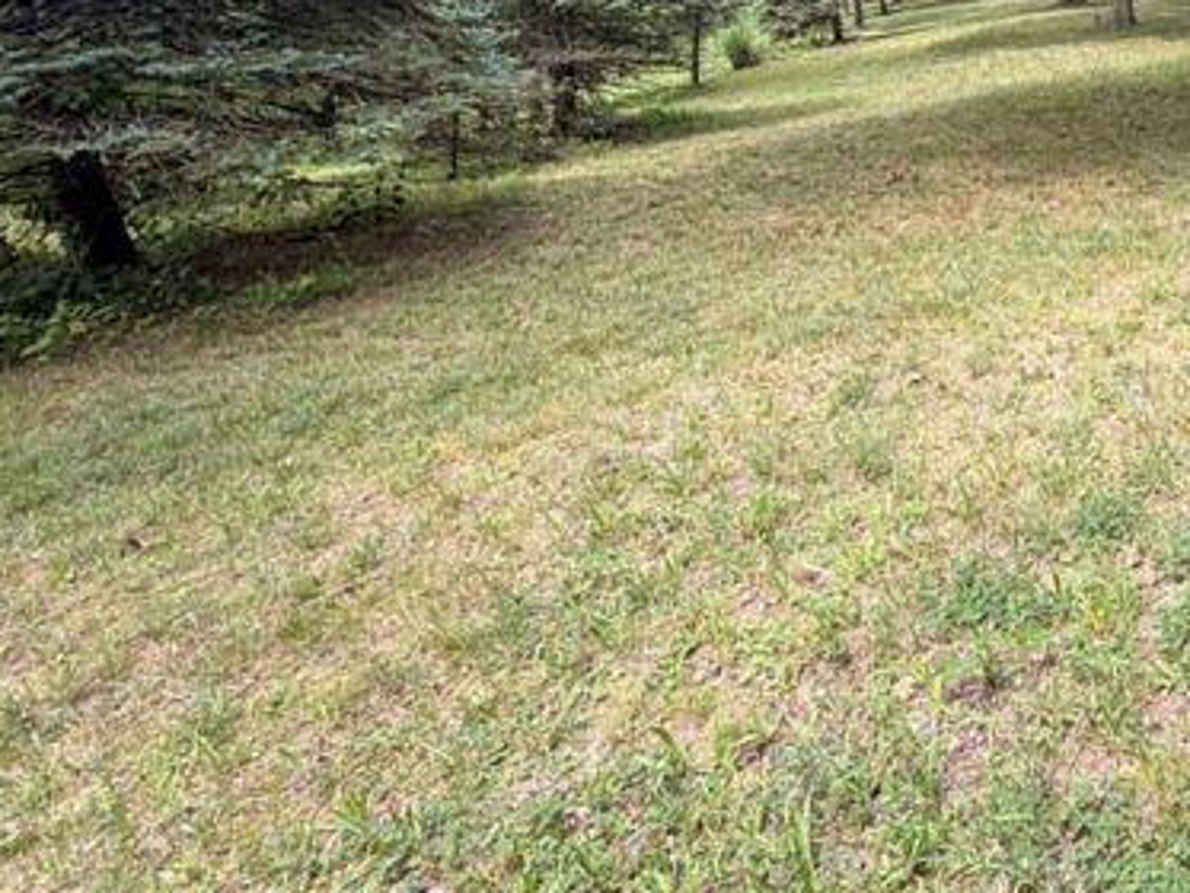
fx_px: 1032
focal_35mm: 30
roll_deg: -2.2
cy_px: 83
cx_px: 1164
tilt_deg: -5.3
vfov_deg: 42.7
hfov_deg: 49.9
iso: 64
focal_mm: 2.22
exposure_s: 1/121
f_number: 2.2
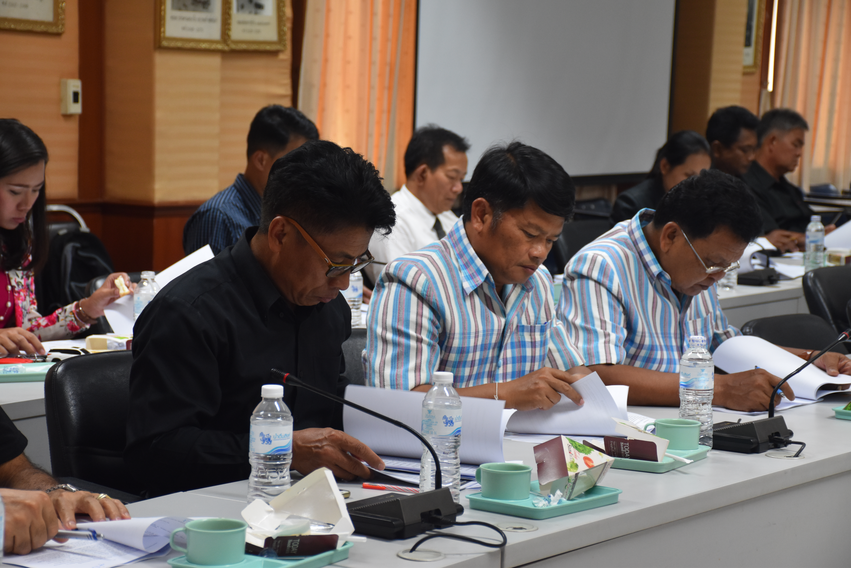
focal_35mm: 90
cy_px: 284
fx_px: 2127
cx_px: 426
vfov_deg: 15.2
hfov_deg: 22.6
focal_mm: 60
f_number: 5
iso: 900
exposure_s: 1/60
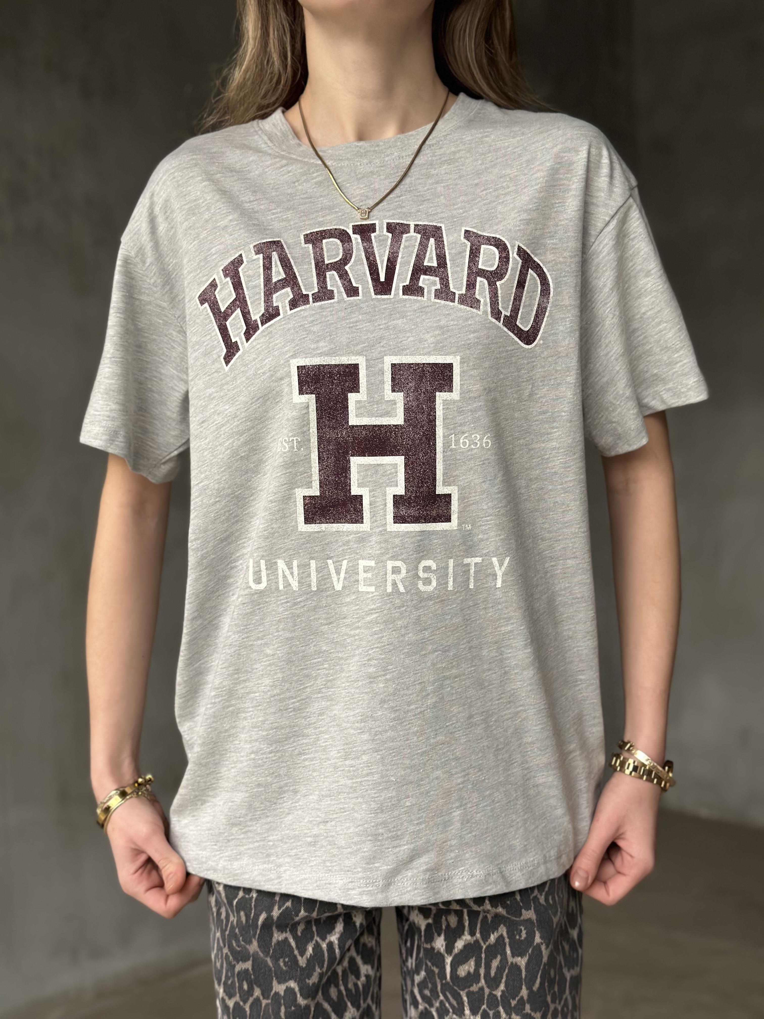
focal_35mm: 48
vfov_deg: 39.7
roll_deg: +0.9
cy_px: 510
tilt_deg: -3.0
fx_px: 1413
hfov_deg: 30.3
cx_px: 382
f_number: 1.78
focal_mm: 6.86
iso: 160
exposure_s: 1/60
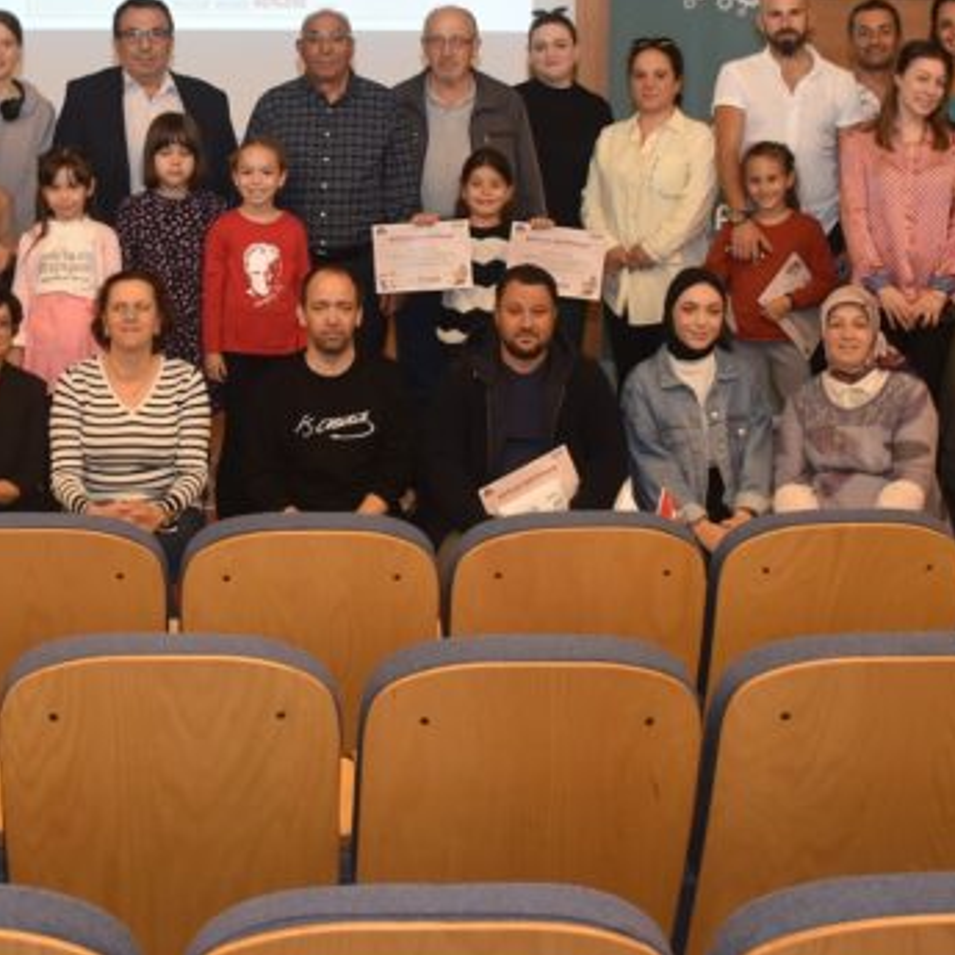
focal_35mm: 68
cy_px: 221
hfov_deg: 25.1
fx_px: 2122
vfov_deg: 25.0
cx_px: 263
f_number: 4
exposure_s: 1/60
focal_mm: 18
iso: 800
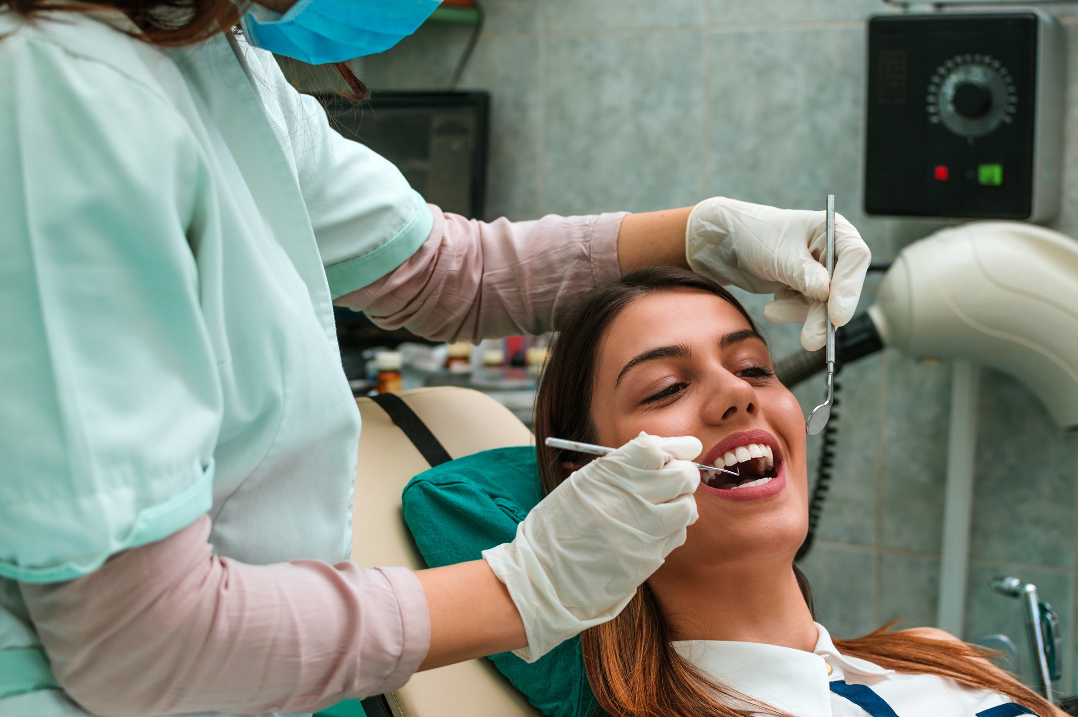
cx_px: 539
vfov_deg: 25.7
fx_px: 1571
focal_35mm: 52
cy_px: 358
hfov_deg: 37.9
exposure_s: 1/200
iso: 100
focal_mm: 35
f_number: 2.8
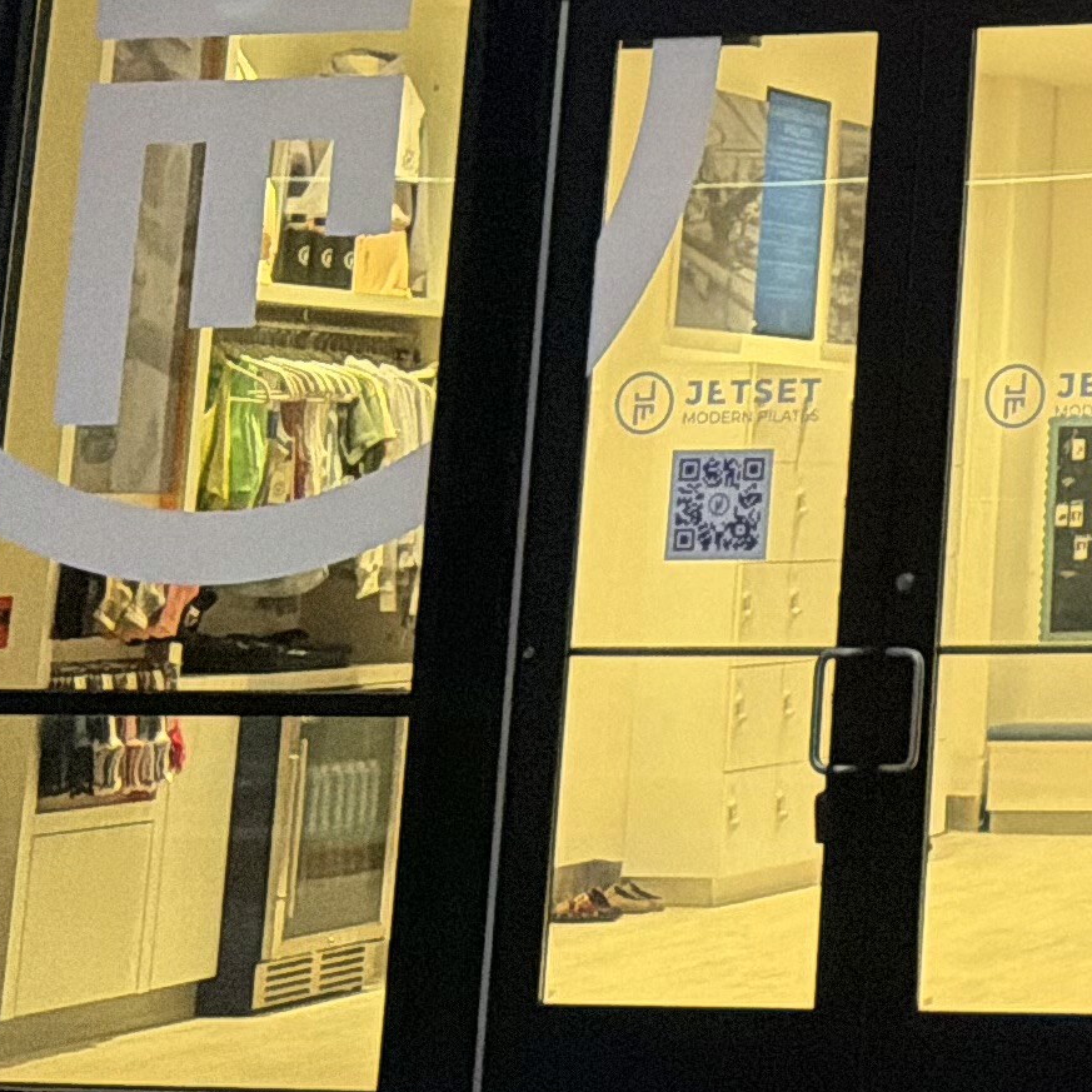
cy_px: -313
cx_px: 1843
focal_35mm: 98
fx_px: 3498
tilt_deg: +12.3
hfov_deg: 15.7
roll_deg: +0.0
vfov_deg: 16.8
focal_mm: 6.76
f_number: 1.78
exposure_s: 1/120
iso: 1000
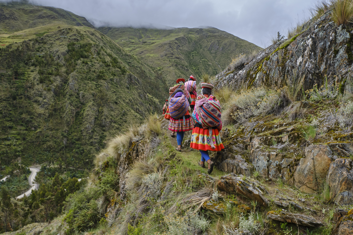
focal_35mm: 24
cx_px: 176
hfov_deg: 73.7
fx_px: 235
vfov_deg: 53.1
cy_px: 118
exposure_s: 1/250
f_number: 11
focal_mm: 16
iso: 400
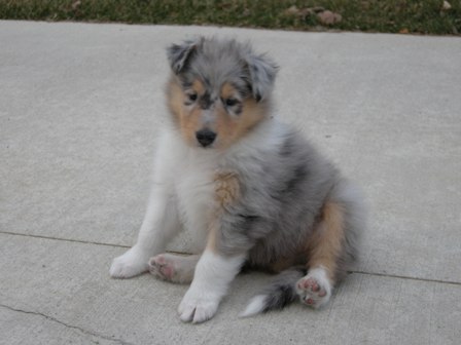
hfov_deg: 32.2
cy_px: 172
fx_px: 799
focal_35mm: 60
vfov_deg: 24.4
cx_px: 230
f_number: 3.5
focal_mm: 12.9
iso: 69
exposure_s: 1/59.5
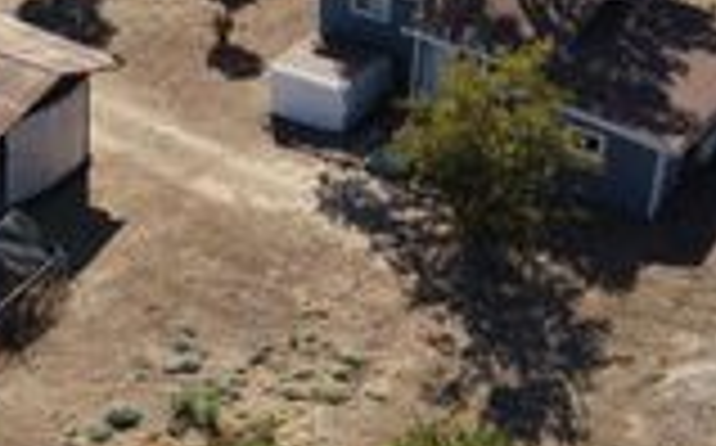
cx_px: 50
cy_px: -11
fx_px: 1559
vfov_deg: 15.9
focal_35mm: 80
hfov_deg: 25.0
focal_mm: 8.67
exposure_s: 1/240
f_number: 1.8
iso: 250
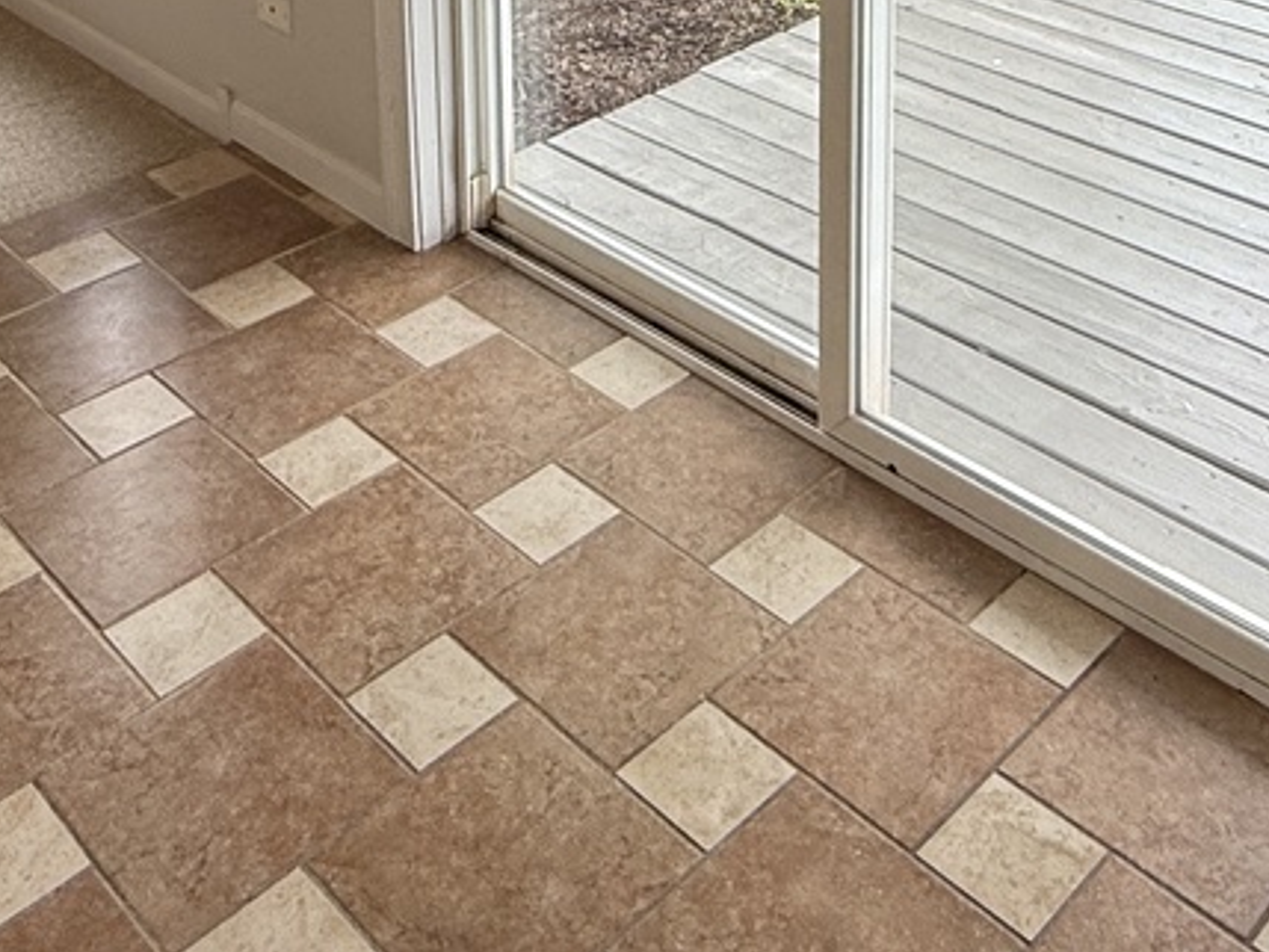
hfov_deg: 40.4
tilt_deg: -7.9
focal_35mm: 47
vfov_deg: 25.2
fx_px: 1723
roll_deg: -0.7
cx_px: 710
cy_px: -384
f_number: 2.2
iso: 50
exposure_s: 1/188
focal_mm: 2.22
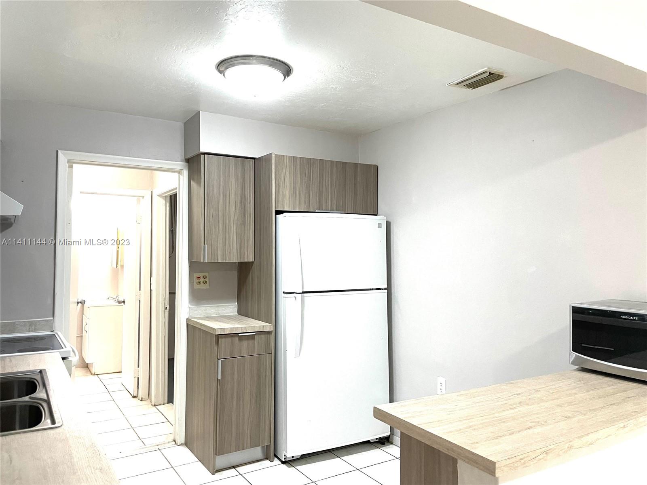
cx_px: 324
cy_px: 242
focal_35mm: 26
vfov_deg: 53.1
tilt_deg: +2.8
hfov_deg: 67.3
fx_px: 486
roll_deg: -0.1
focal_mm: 4.2
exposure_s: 1/60
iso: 100
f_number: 1.6
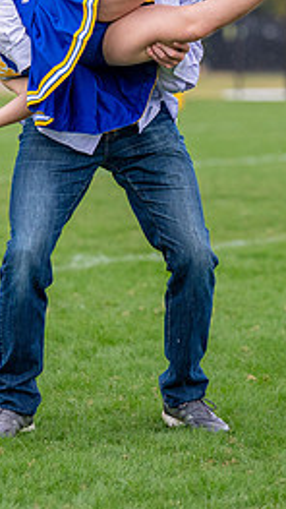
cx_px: 5
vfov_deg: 5.9
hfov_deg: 3.3
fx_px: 4906
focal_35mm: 364
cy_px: 66
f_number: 2.8
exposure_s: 1/1600
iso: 500
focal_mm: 129
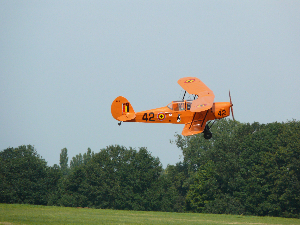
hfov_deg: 4.7
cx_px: 150
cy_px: 112
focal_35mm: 420
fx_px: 3640
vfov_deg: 3.5
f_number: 5
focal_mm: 88.8
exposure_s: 1/1000
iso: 100
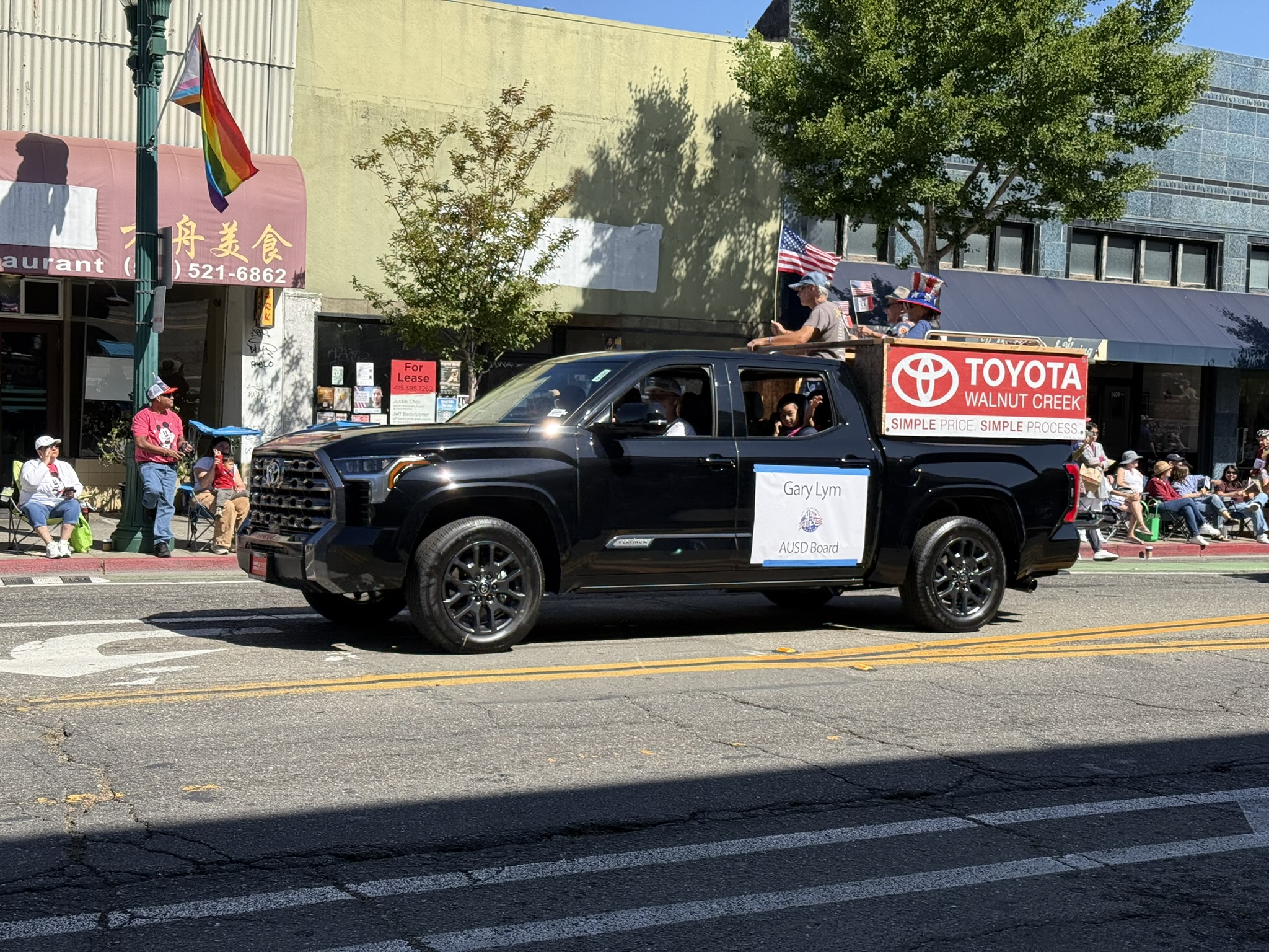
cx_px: 634
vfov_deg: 30.3
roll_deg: -2.3
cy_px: 476
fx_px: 1760
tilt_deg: -3.1
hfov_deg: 39.7
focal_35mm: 48
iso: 64
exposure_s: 1/2976
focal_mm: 6.76
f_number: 1.78
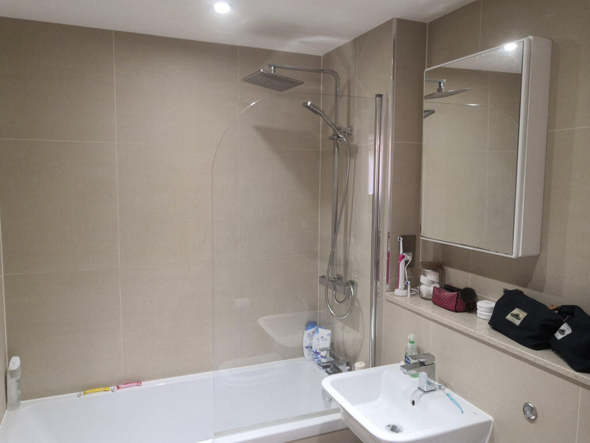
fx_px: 460
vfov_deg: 51.4
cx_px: 295
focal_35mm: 27
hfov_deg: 65.3
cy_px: 222
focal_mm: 3.95
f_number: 1.8
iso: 250
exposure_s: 1/36
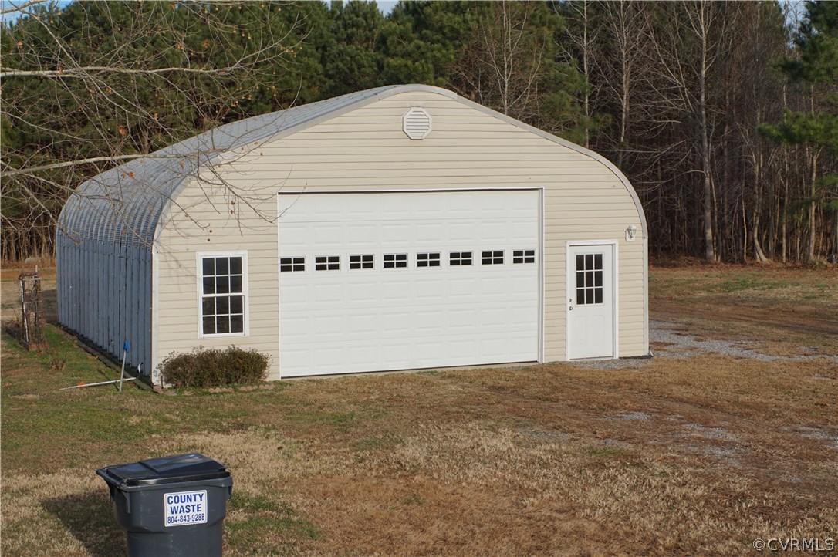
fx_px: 1360
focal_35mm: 58
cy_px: 278
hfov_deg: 34.2
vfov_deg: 23.1
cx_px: 419
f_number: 10
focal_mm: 39
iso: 100
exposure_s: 1/200
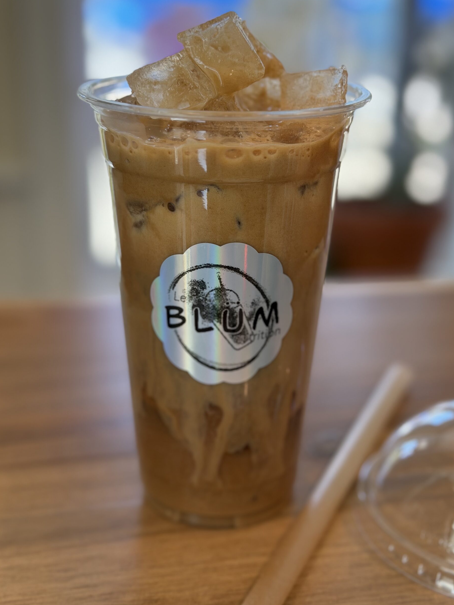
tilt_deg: -20.7
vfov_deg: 37.5
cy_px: 291
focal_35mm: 51
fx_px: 892
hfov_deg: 28.6
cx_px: 232
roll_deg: -1.1
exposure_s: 1/206
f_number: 1.78
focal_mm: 6.76
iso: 125
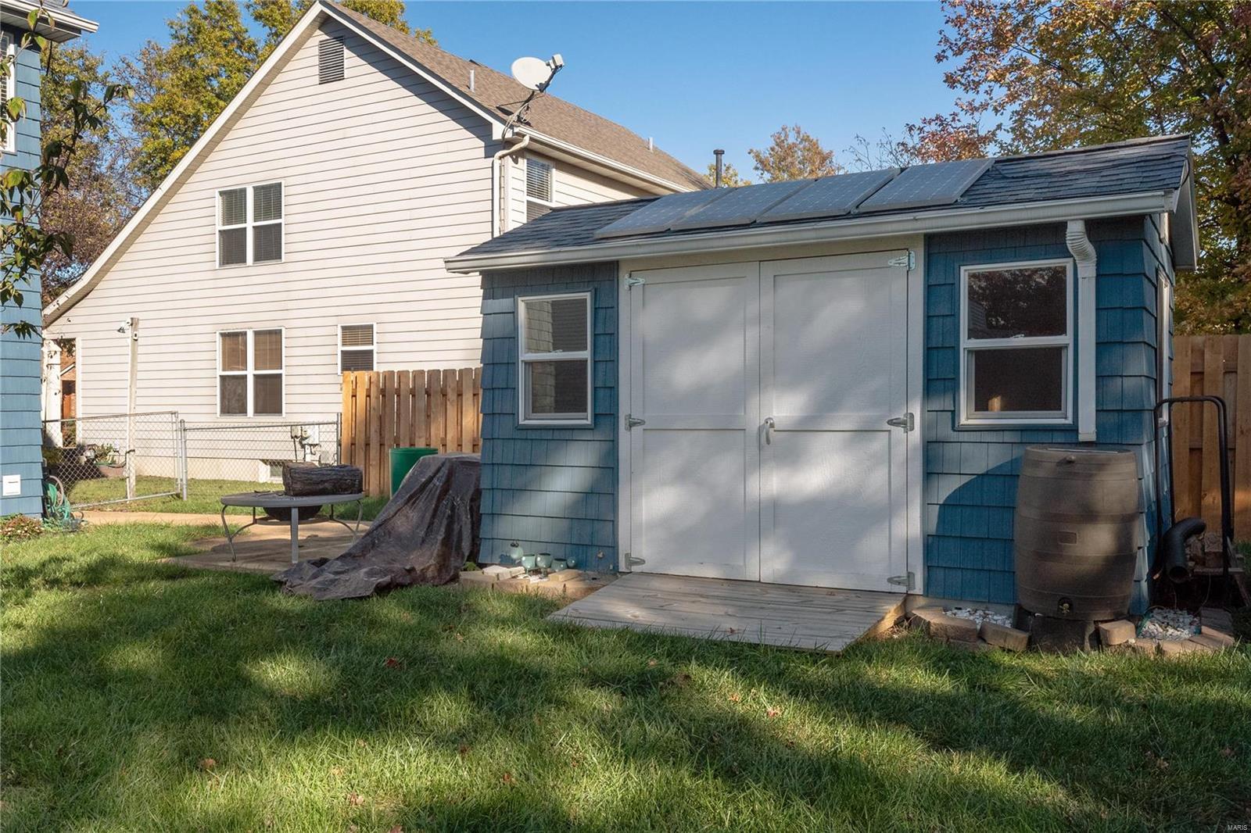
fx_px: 1042
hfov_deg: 61.9
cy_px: 416
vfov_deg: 43.6
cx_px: 626
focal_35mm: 30
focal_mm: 15
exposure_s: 1/640
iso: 400
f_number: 8
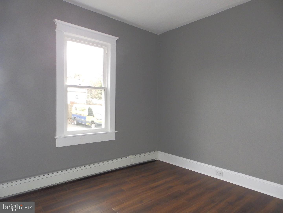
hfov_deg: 76.4
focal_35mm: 22
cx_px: 142
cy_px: 106
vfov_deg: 61.1
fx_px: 180
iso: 500
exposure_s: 1/30
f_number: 3.4
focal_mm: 4
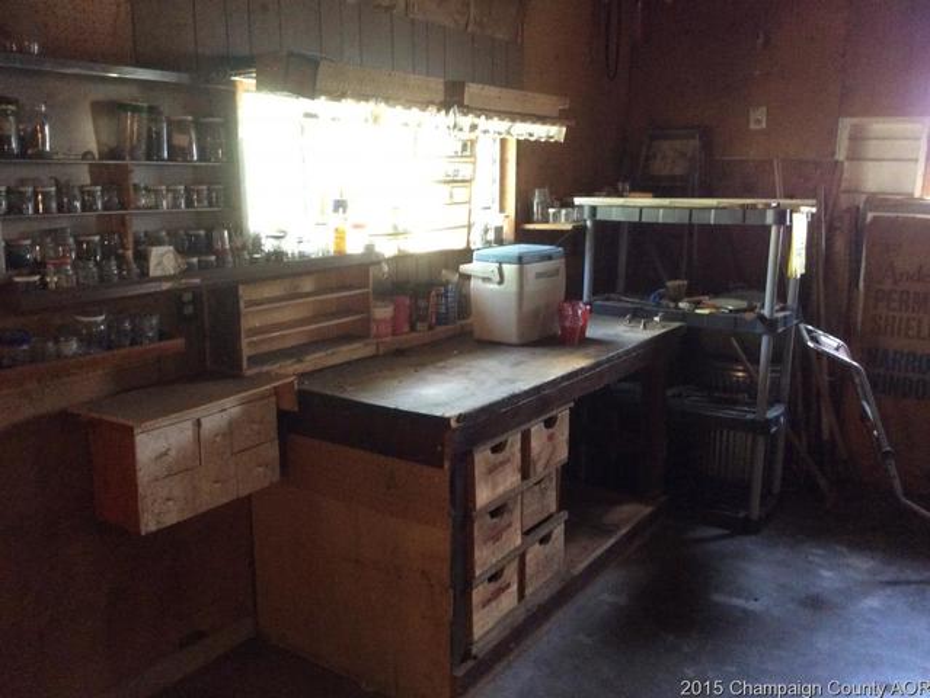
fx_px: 887
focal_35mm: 33
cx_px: 465
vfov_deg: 43.0
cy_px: 349
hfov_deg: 55.3
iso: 320
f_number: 2.4
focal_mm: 3.3
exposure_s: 1/15
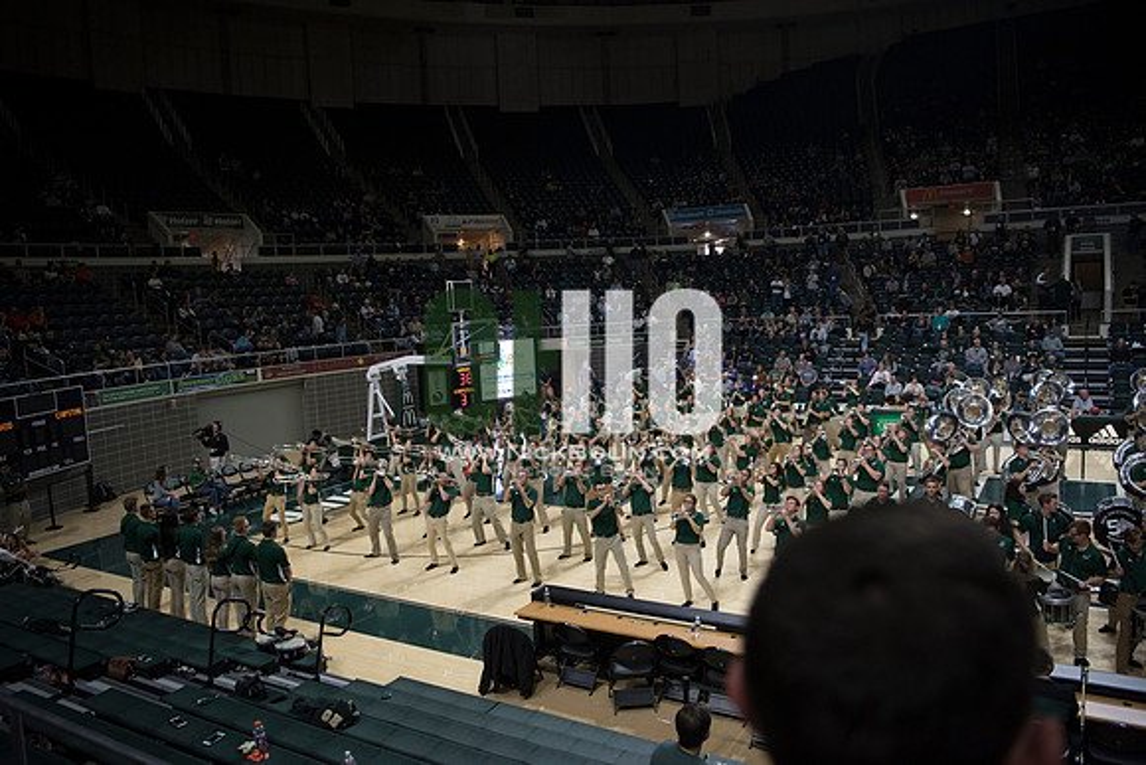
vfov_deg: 46.4
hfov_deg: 65.5
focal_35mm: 28
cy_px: 382
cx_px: 573
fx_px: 892
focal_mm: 28
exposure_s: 1/1000
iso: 2000
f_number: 2.8
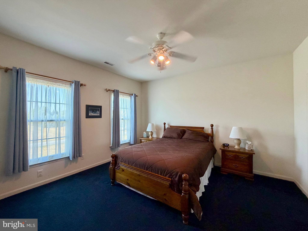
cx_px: 154
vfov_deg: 85.7
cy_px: 116
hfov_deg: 102.1
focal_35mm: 14
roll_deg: -0.1
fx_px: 125
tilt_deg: +0.3
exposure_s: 1/60
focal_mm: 2.22
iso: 250
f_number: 2.2
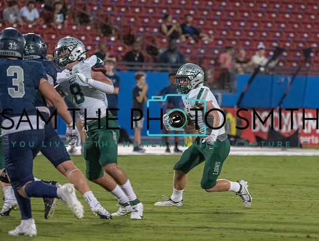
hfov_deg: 4.3
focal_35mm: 460
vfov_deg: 3.3
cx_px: 235
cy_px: 134
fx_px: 4245
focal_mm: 324
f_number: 5.6
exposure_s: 1/1000
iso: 8000
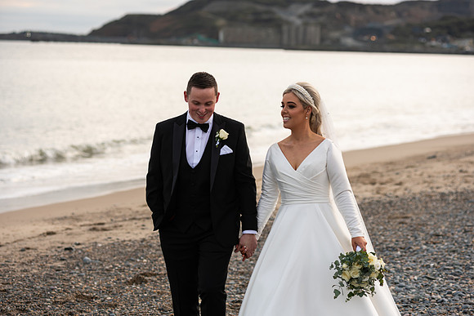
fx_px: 1383
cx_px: 237
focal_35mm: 105
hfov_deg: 19.5
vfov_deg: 13.0
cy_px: 158
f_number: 3.5
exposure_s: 1/200
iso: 80
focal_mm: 105
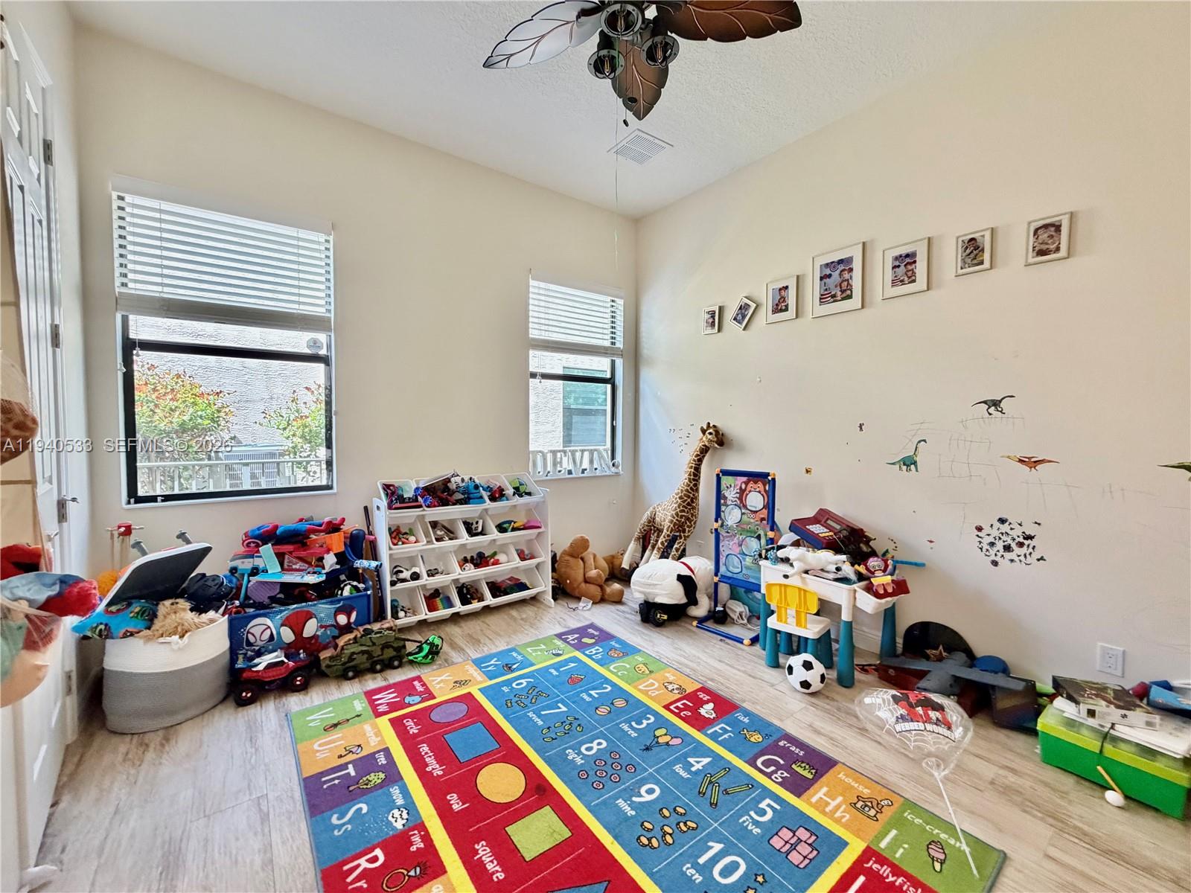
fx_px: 482
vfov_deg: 85.7
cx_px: 596
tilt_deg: -2.1
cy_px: 446
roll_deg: +0.1
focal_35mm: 14
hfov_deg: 102.1
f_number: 2.2
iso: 400
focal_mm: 2.22
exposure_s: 1/60
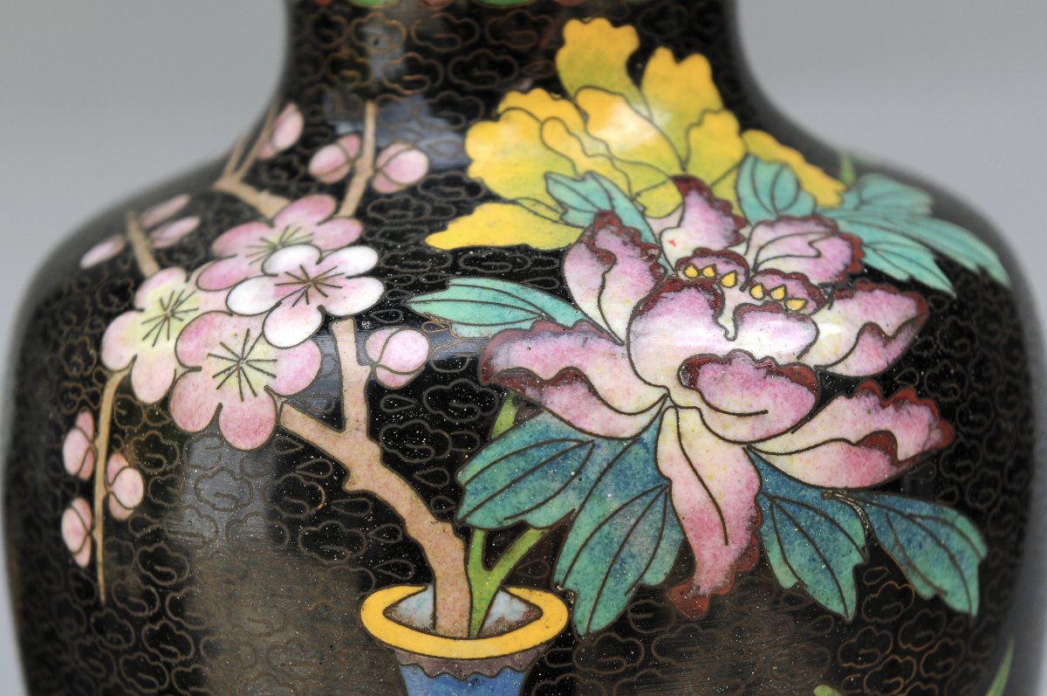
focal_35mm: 105
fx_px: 3050
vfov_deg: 13.0
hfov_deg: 19.5
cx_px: 524
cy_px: 348
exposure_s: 1/200
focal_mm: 70
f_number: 7.1
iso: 200
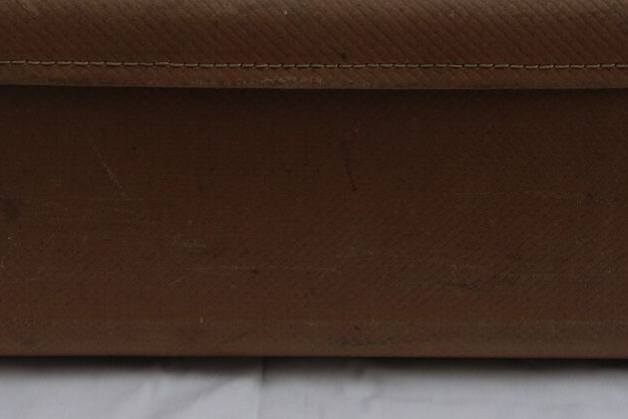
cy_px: -33
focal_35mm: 101
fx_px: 1761
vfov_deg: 13.3
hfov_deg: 20.2
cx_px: 215
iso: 100
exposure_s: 1/160
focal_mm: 19
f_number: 5
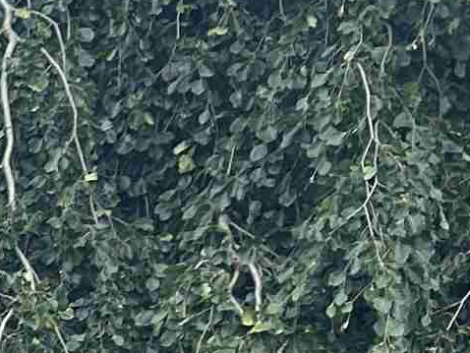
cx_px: -941
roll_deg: -0.1
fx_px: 2269
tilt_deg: +2.1
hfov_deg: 9.4
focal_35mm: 167
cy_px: 1011
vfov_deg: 7.8
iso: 50
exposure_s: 1/902
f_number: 1.5
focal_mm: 5.7
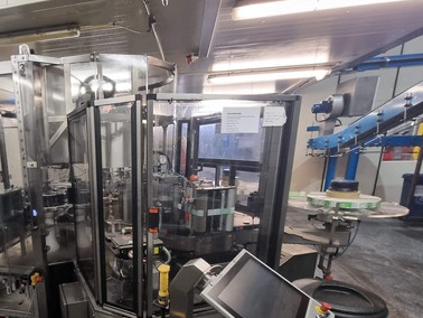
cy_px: 222
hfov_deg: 70.7
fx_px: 269
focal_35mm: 22
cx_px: 101
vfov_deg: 59.2
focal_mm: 2.2
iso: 200
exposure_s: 1/50
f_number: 2.2
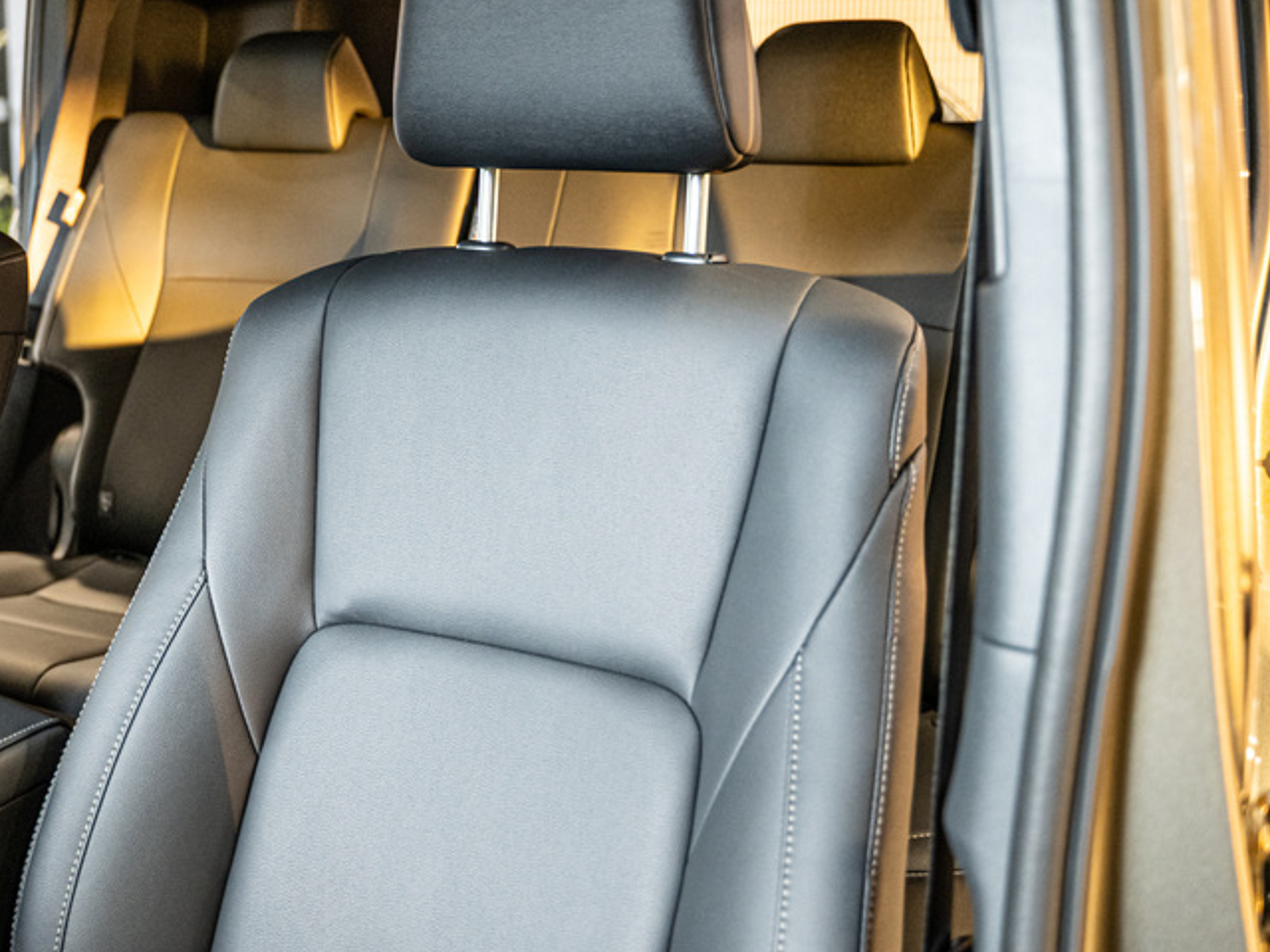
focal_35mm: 43
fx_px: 1578
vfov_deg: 33.3
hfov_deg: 42.8
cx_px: 356
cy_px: 315
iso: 1600
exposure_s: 1/125
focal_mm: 28
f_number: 2.8
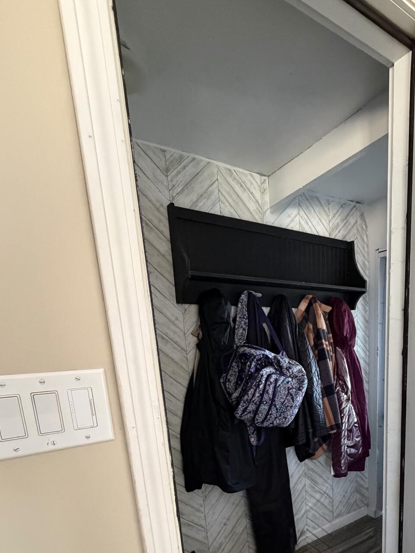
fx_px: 352
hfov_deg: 58.4
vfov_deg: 71.3
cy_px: 414
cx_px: 304
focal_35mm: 22
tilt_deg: -13.0
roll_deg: +2.6
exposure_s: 1/60
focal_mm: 2.22
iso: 800
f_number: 2.2
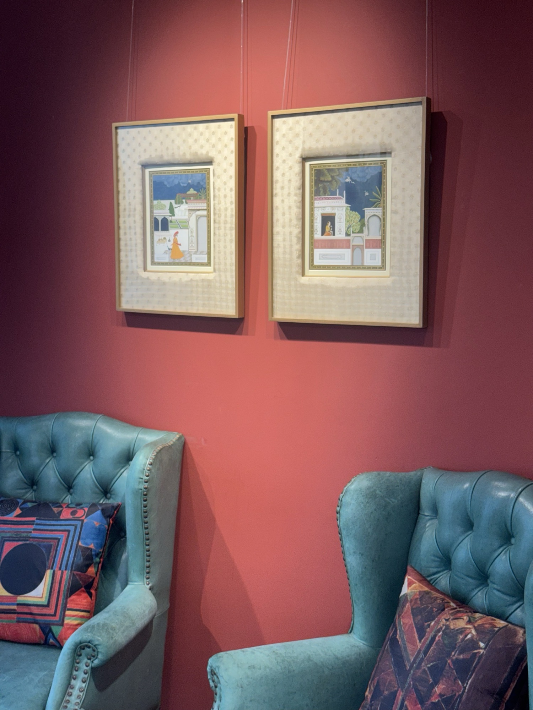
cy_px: 355
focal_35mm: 48
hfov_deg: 30.3
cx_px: 266
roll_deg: -2.1
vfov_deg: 39.7
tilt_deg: -3.1
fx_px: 985
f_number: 1.78
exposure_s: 1/383
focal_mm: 6.76
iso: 64
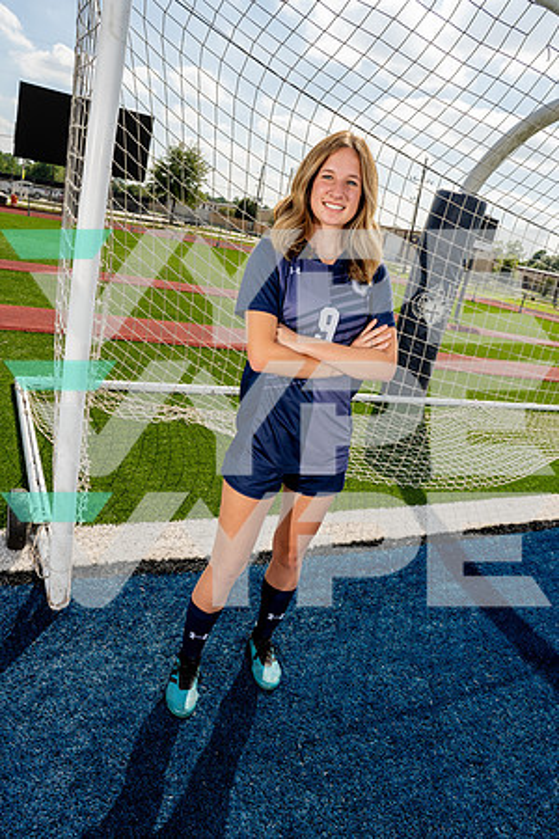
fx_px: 582
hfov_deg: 51.3
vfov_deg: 71.5
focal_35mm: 25
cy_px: 420
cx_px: 280
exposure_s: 1/250
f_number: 8
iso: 100
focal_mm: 25
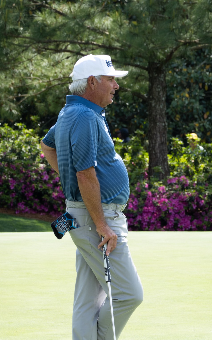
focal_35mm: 268
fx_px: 2477
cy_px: 216
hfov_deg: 4.9
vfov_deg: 7.8
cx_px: 120
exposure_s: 1/200
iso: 100
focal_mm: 72
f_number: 5.6
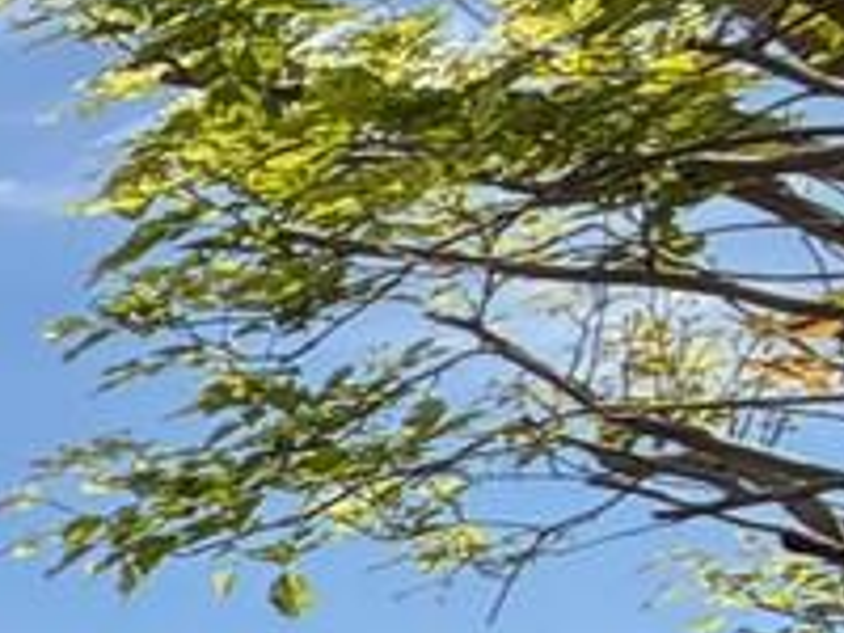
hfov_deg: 8.5
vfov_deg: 11.6
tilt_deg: -3.7
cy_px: 1350
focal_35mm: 112
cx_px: -2435
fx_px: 2731
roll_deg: -0.5
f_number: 2.2
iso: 20
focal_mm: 2.22
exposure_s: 1/1312
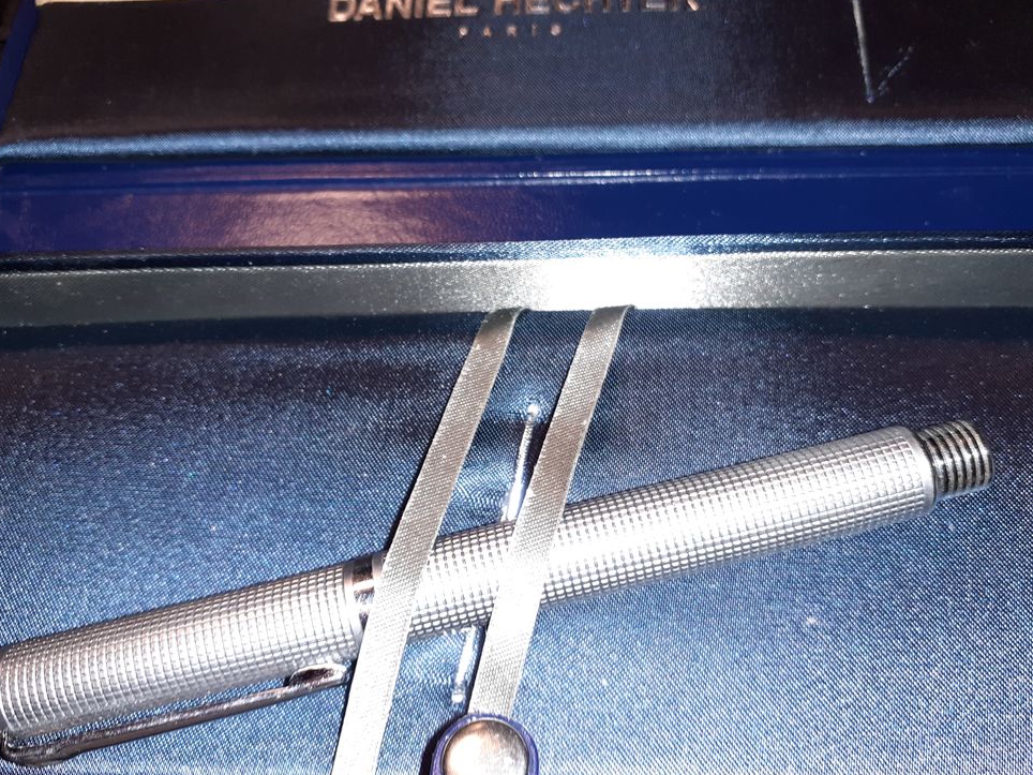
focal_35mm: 28
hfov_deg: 63.4
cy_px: 378
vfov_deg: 49.7
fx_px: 836
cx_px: 503
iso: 64
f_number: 1.9
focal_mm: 3.6
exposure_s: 1/100
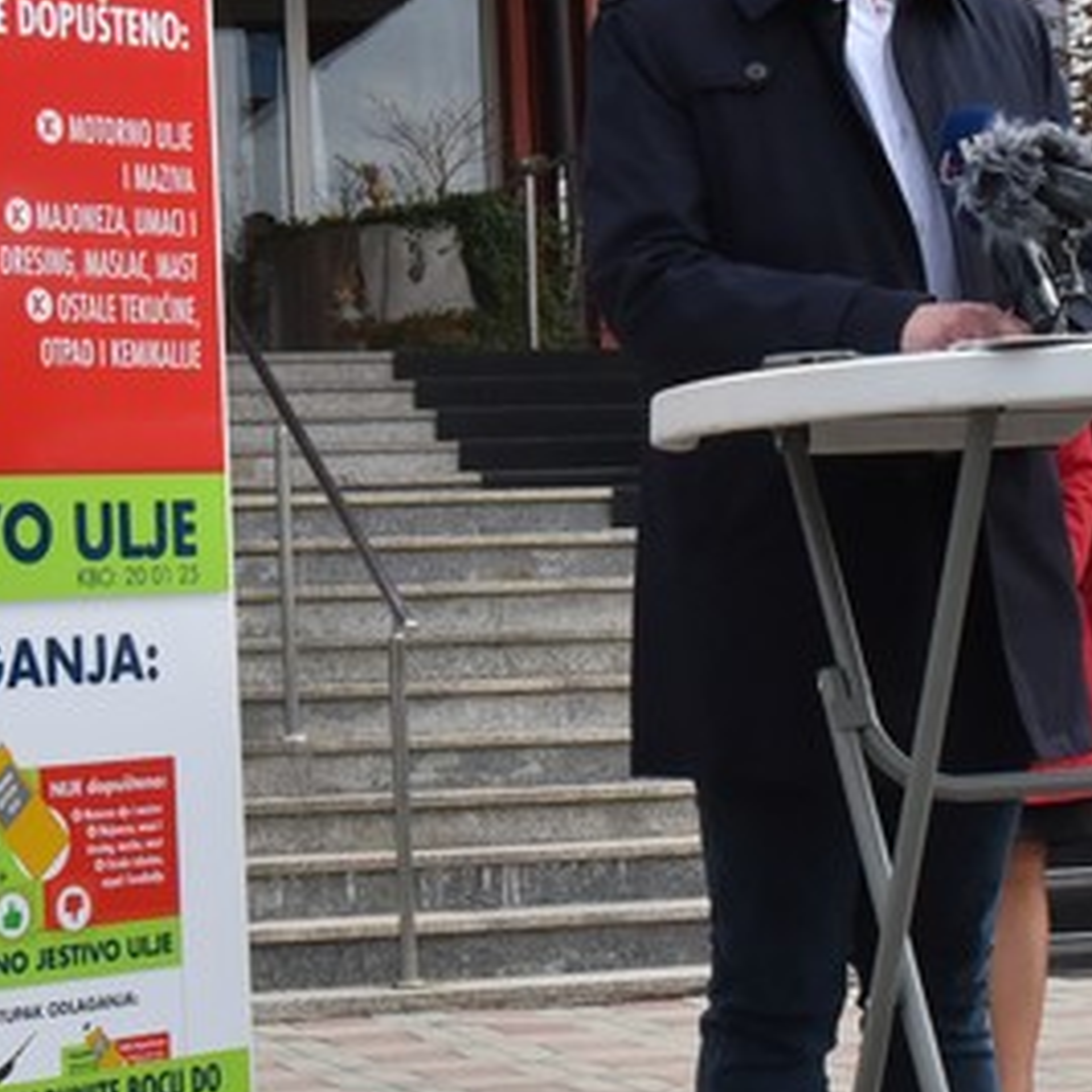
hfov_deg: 15.7
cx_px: 536
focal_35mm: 111
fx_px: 3962
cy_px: 444
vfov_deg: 15.7
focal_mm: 34
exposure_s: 1/1000
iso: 2000
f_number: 16
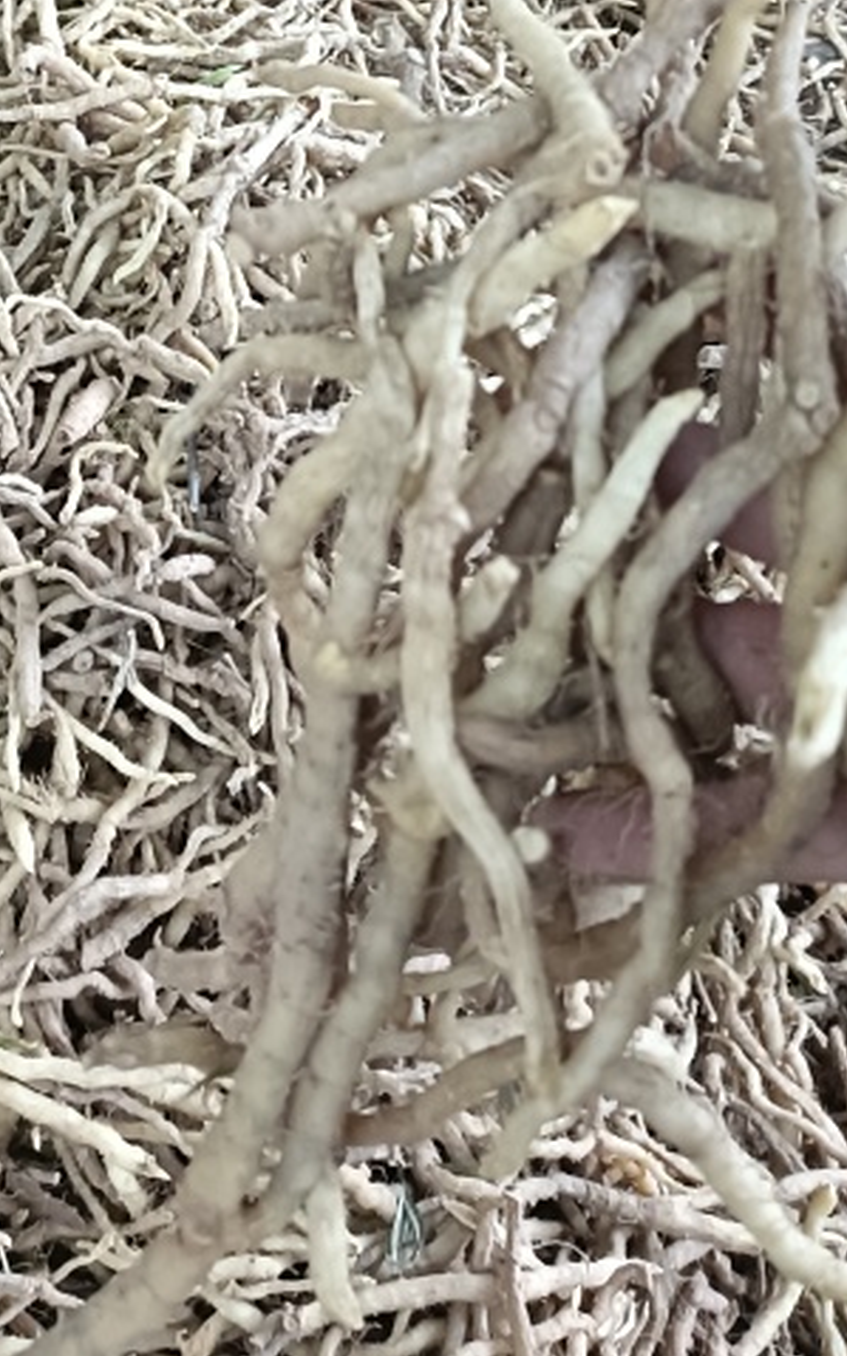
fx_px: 2181
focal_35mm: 59
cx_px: 170
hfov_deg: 21.7
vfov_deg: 31.9
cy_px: -4
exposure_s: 1/50
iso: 2161
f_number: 1.7
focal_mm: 4.7
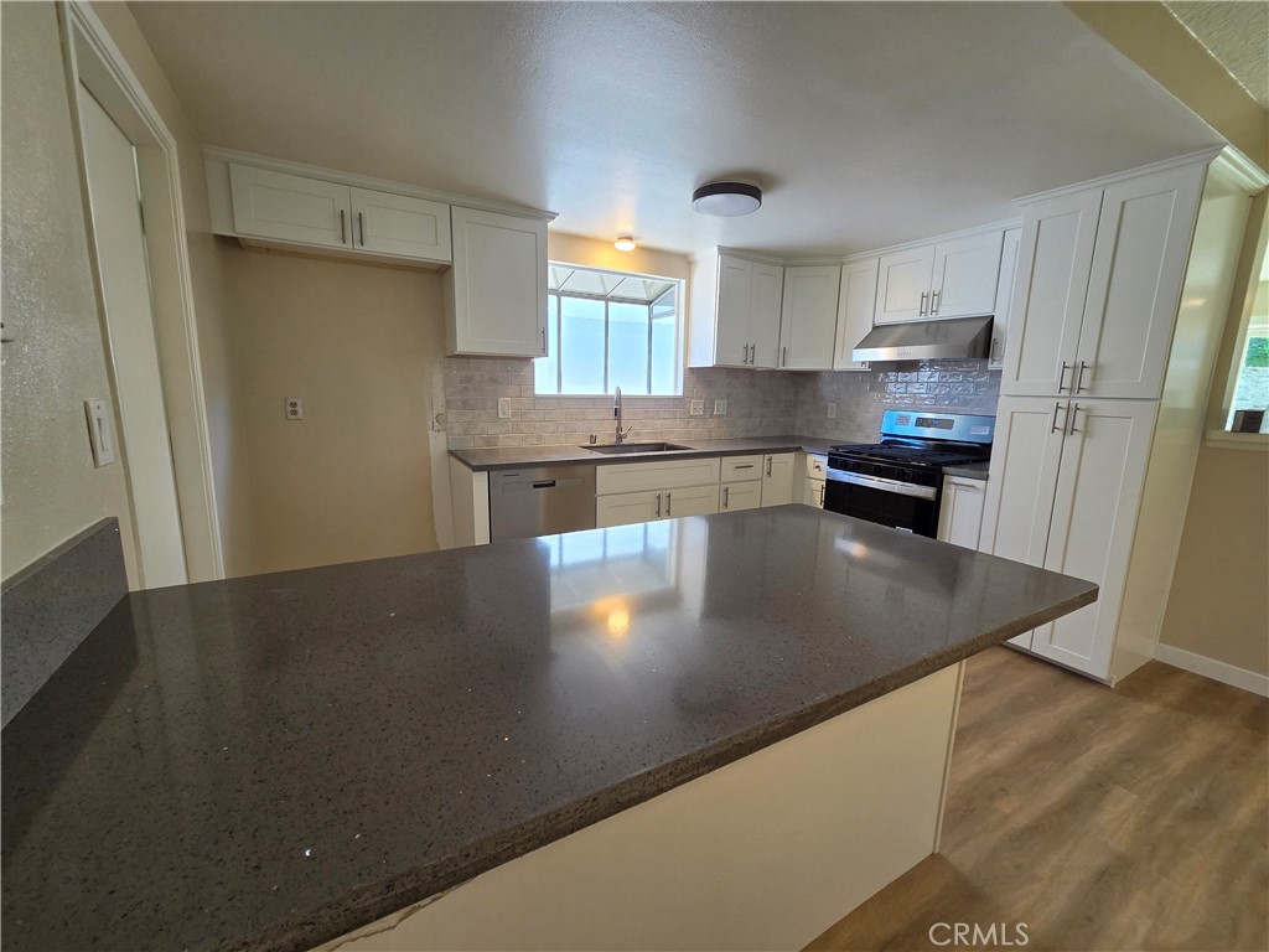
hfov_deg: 106.2
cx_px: 634
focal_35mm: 13
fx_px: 477
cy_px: 476
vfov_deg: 89.9
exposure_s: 1/120
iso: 125
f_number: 2.2
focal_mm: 2.2
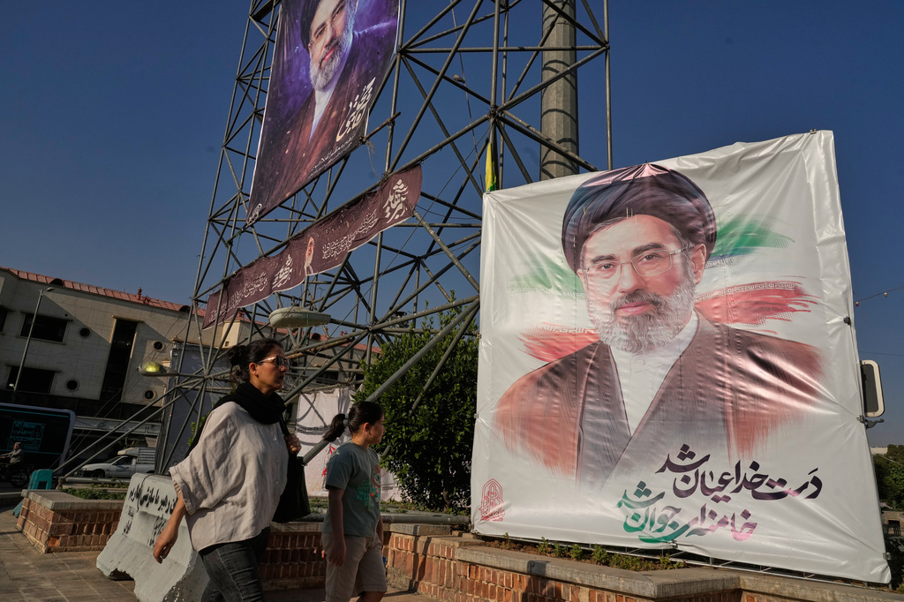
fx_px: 602
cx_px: 452
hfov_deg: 73.8
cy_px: 301
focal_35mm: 24
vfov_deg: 53.1
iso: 640
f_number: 13
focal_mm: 24
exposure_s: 1/1600
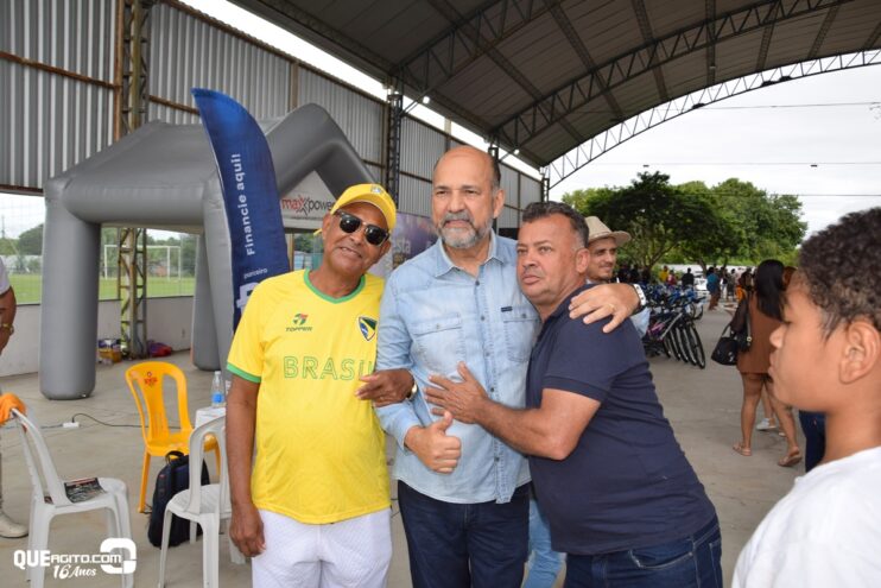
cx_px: 440
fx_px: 661
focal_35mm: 27
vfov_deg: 47.9
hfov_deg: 67.4
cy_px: 294
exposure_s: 1/160
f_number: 6.3
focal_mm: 18
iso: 100
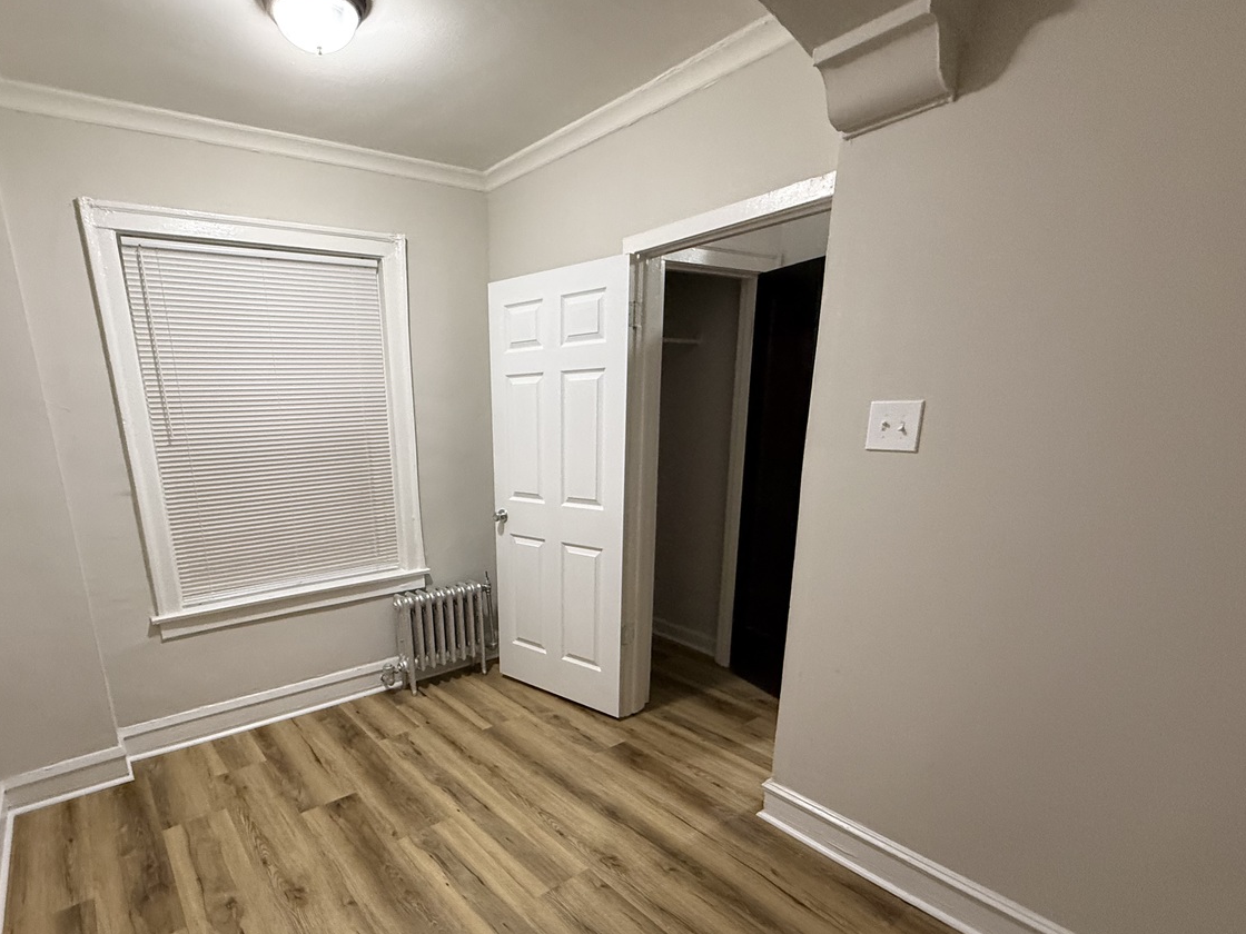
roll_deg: -0.8
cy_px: 587
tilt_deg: -15.1
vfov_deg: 70.4
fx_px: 648
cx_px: 501
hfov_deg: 86.7
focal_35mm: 18
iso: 500
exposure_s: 1/60
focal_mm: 2.22
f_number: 2.2
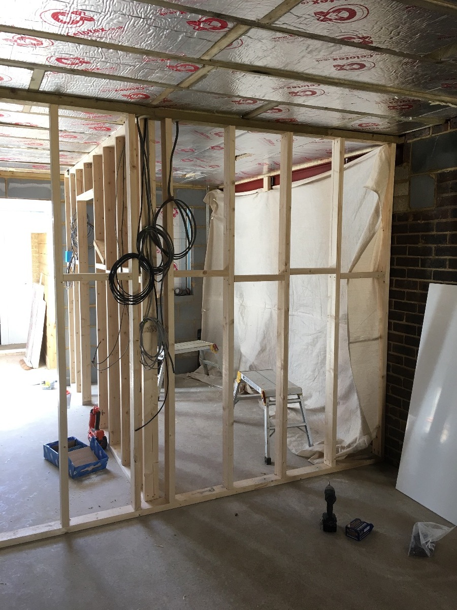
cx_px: 228
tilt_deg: -5.3
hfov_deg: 48.2
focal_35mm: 29
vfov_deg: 61.7
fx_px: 510
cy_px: 305
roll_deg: -1.4
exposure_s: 1/33
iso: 32
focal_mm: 4.15
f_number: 2.2
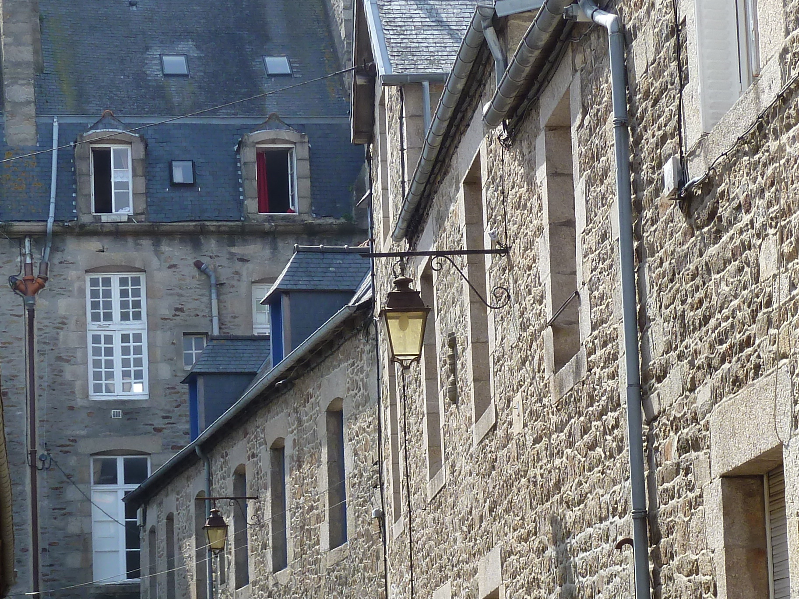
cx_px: 420
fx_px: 2631
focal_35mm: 114
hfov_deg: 17.3
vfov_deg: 12.9
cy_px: 462
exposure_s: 1/250
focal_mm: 8.5
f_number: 3.8
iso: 80
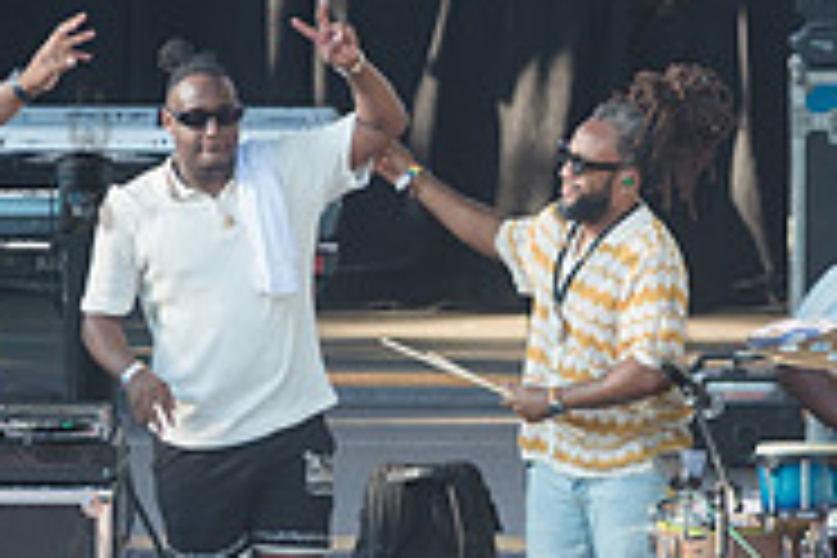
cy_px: 371
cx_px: 666
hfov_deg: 3.4
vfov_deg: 2.2
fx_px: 14251
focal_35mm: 613
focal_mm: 185
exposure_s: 1/200
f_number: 4.5
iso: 400
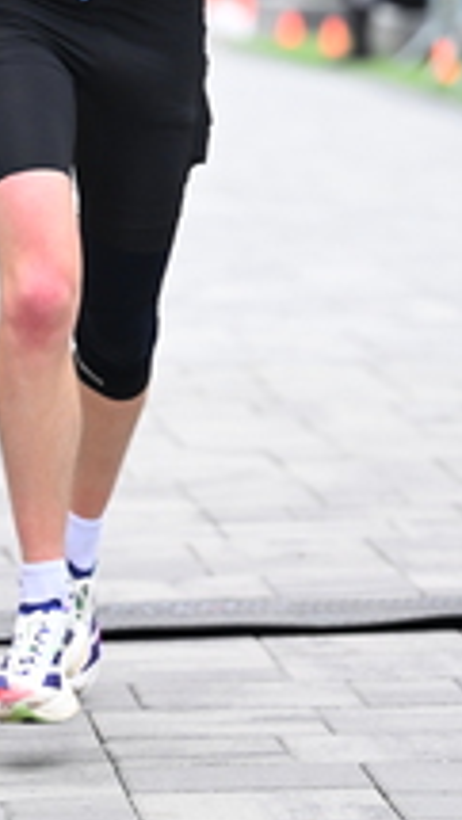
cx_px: 200
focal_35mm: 308
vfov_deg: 7.0
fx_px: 6705
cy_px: 42
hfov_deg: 3.9
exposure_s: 1/1250
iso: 1600
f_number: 2.8
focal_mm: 115
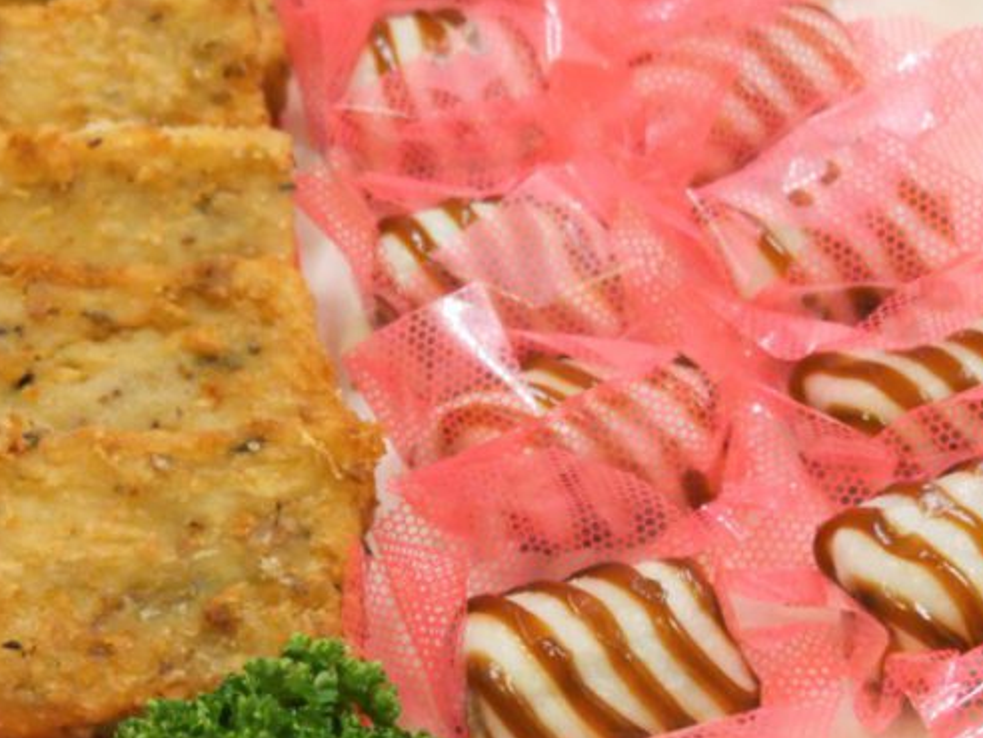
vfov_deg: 14.8
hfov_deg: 19.5
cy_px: 438
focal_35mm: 100
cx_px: 246
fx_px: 2840
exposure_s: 1/60
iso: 2000
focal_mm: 24
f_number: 4.1
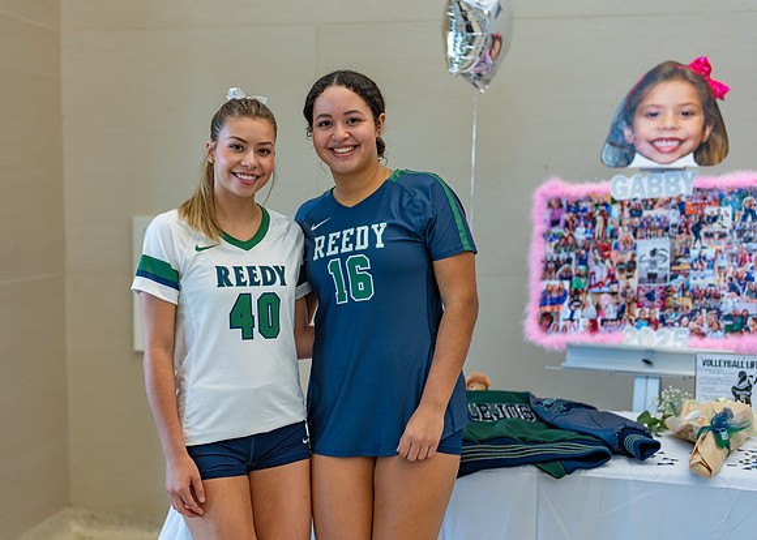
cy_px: 270
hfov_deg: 37.2
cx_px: 378
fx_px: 1126
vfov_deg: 27.0
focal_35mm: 52
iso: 320
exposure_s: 1/320
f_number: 1.8
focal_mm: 50
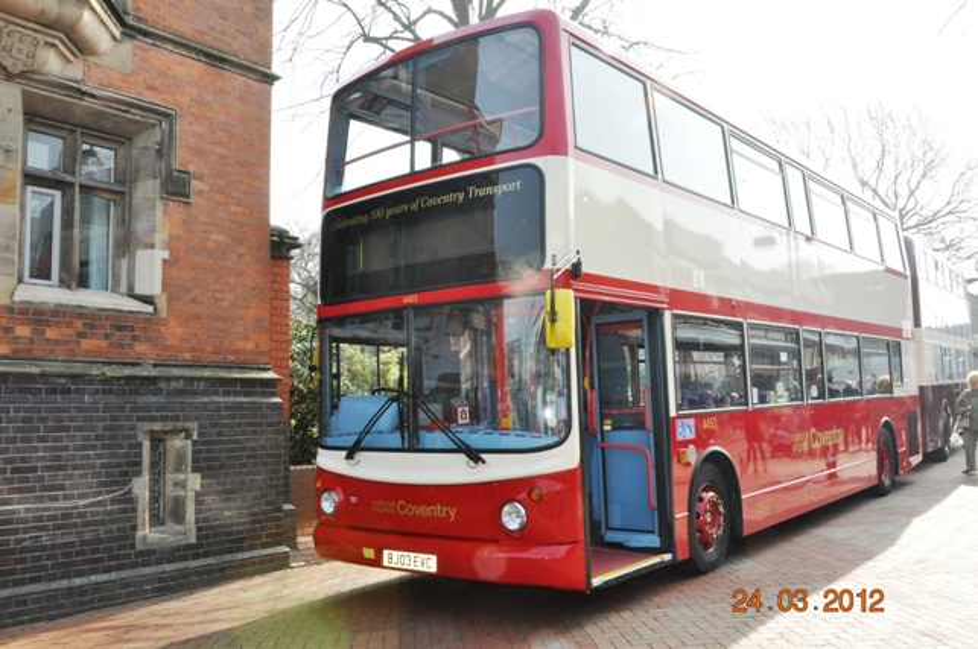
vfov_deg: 43.5
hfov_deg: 62.0
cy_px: 324
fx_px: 814
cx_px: 489
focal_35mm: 30
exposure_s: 1/200
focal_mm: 20
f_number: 18
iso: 800
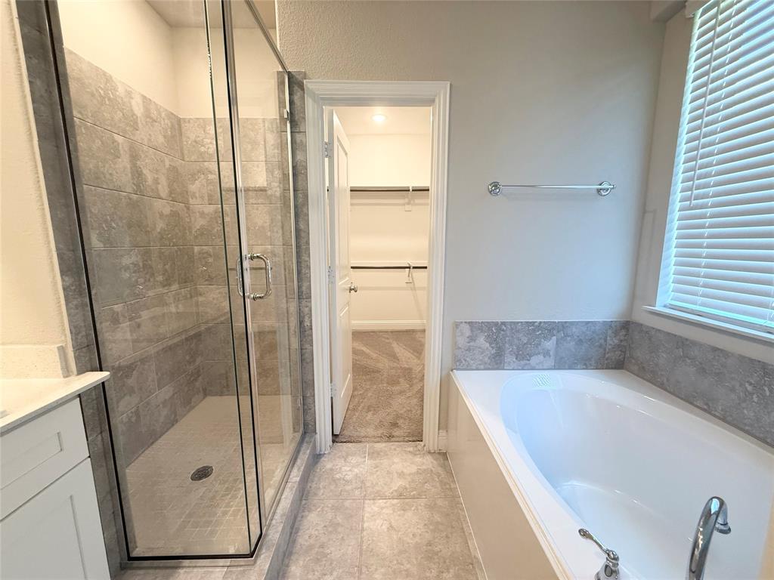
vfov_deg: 85.7
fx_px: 313
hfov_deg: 102.1
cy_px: 290
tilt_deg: -8.3
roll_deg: +0.4
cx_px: 387
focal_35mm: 14
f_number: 2.2
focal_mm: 2.22
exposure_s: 1/120
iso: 320
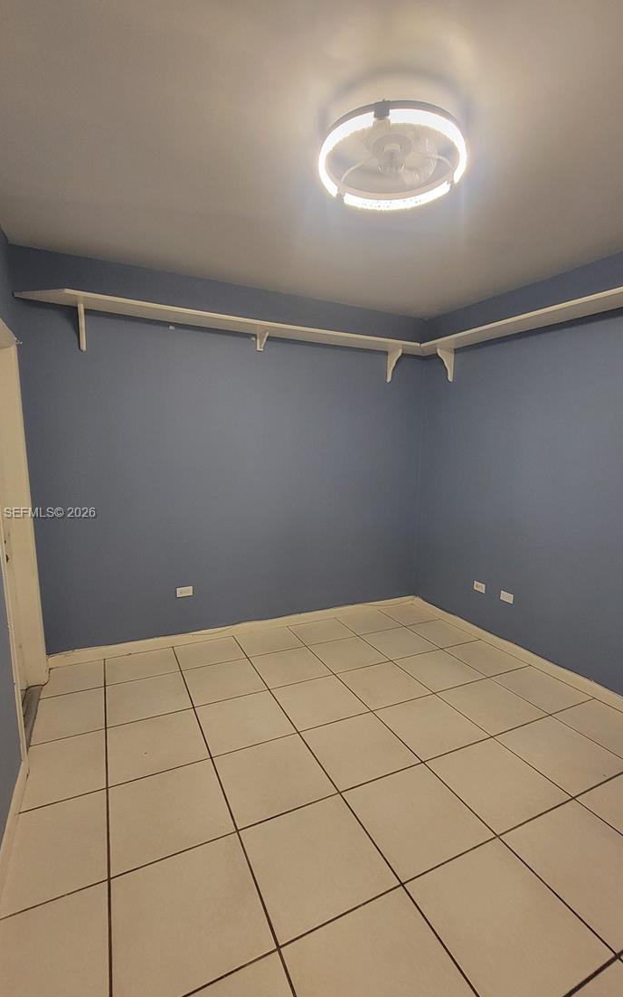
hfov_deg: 74.7
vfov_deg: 101.4
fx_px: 407
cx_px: 335
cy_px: 514
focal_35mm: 15
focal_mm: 2.2
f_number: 2.2
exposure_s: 1/60
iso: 250
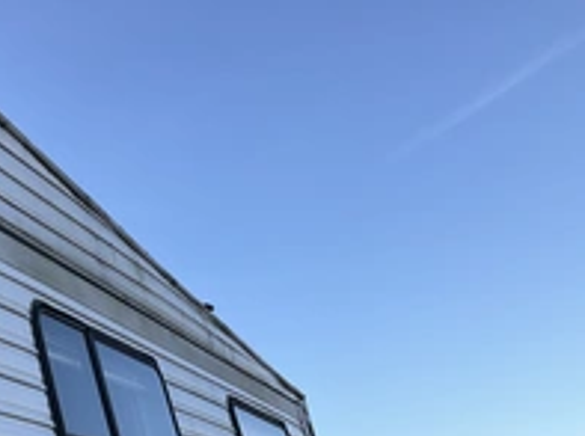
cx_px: 6
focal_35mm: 59
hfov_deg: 30.5
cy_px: 323
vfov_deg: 24.5
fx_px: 995
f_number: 1.8
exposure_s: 1/912
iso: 25
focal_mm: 3
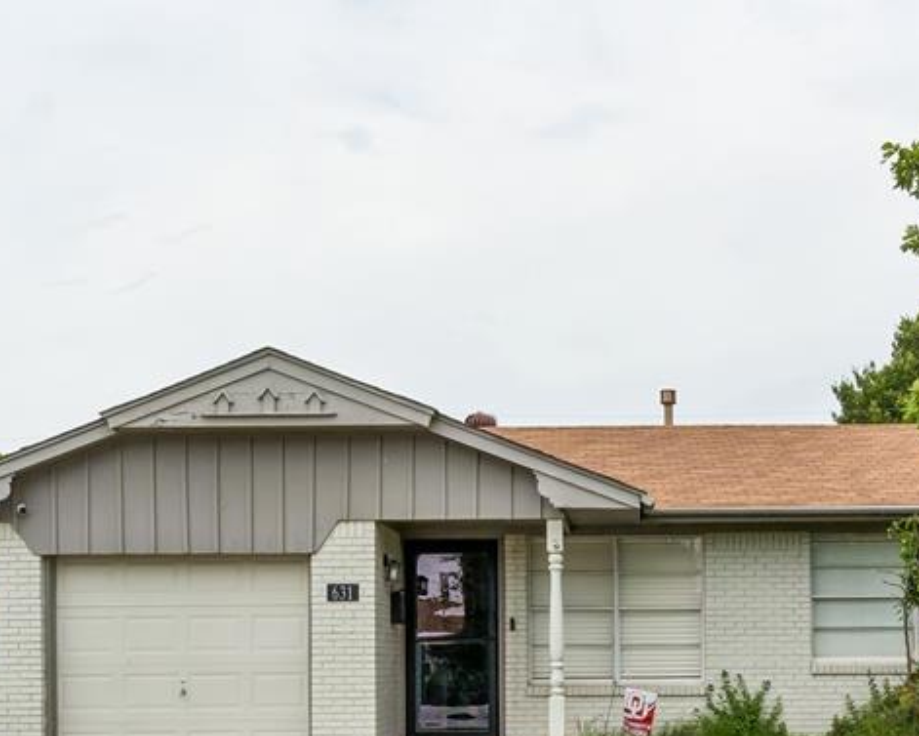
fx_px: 1496
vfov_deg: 26.9
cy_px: 633
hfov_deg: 33.8
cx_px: 633
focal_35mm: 55
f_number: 10
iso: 250
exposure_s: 1/1250
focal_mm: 18
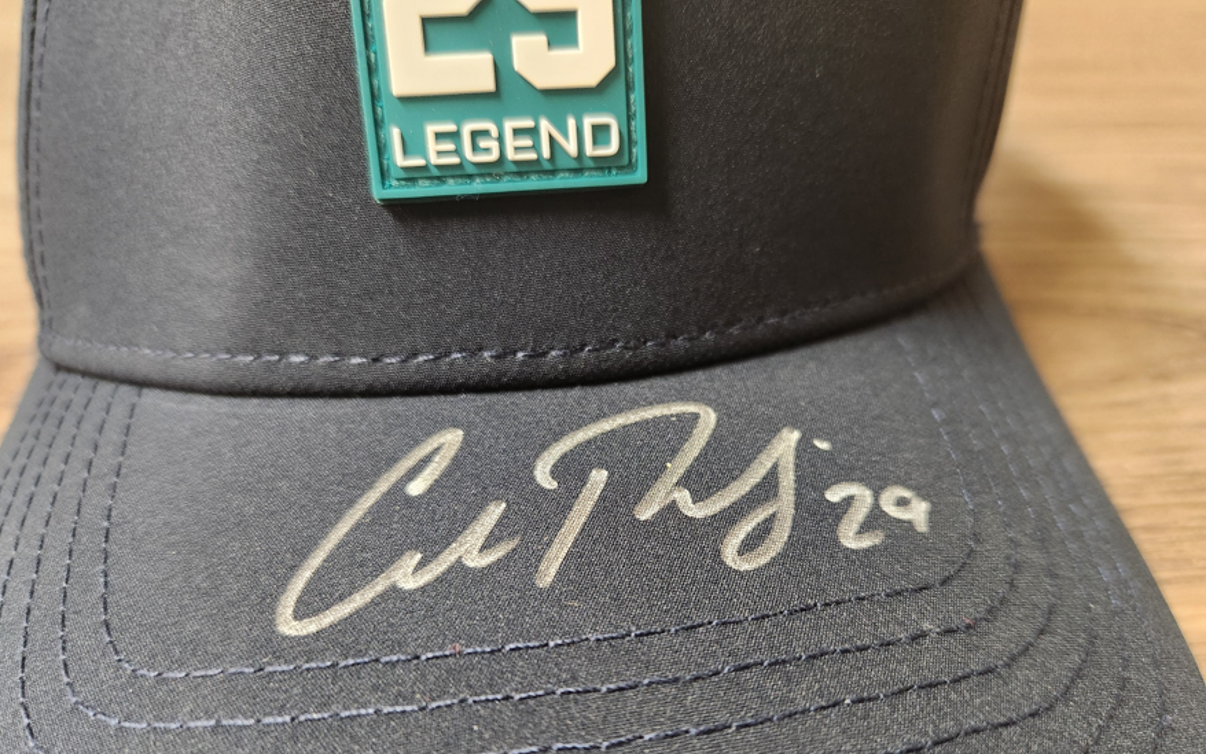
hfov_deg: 72.5
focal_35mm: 25
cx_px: 607
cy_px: 462
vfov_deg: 48.9
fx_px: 822
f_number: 1.8
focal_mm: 5.4
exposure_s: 1/60
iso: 640
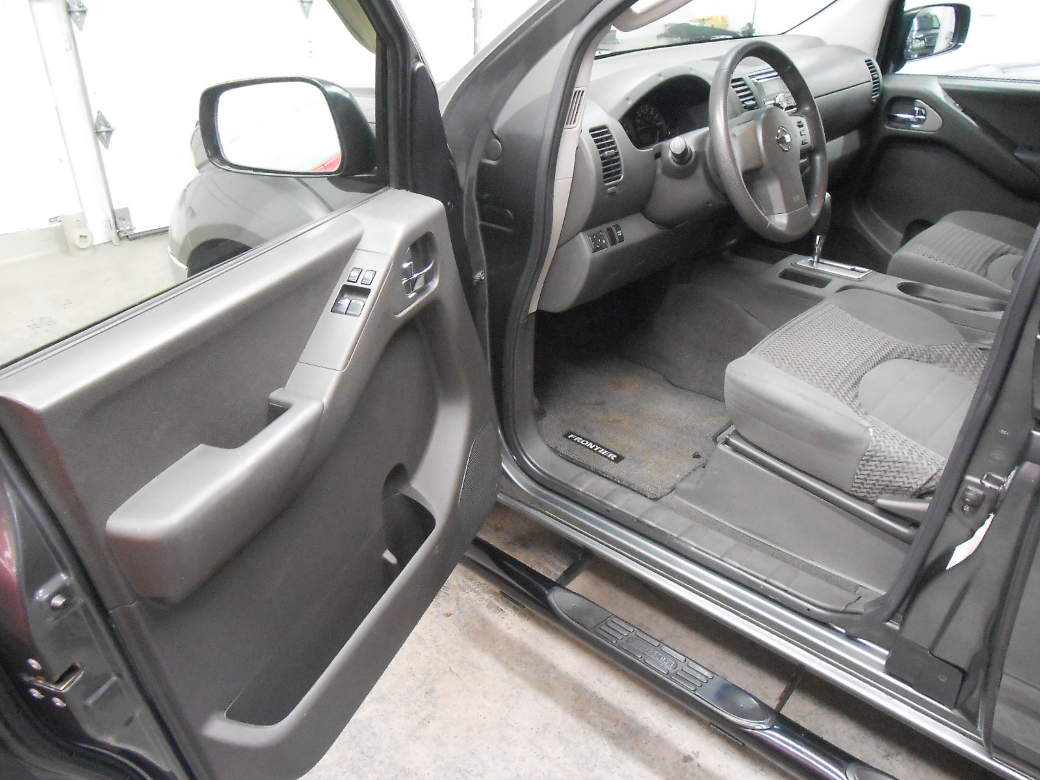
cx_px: 520
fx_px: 781
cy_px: 390
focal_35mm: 26
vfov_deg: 53.1
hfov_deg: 67.3
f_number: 3.5
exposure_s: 1/10
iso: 800
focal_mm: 4.6
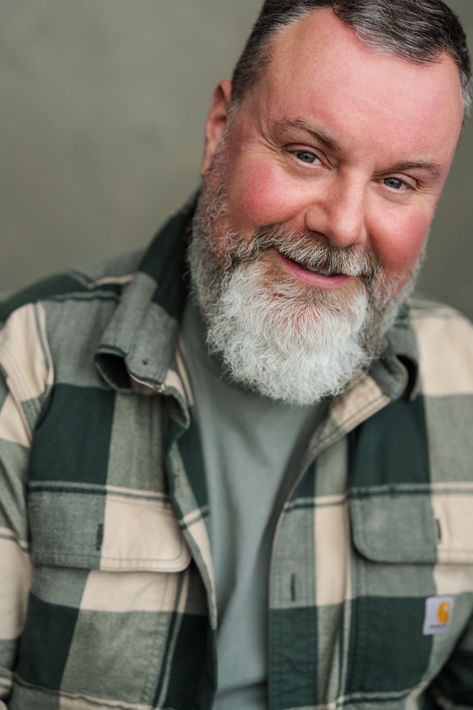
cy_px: 334
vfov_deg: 36.9
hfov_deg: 25.1
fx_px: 1064
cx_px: 237
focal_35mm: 54
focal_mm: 50
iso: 640
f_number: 2
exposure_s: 1/250
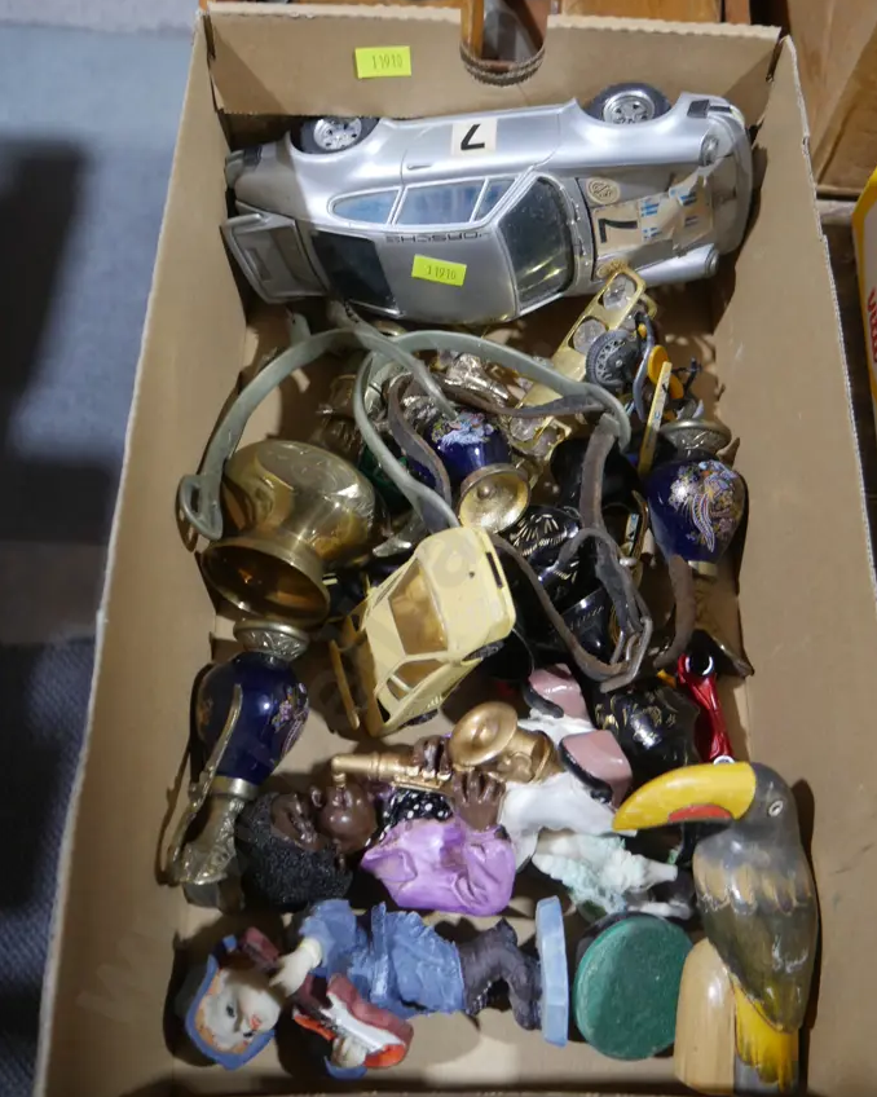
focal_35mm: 33
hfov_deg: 44.4
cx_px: 492
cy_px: 492
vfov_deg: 54.1
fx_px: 1071
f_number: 3.5
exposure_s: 1/60
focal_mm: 14
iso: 500
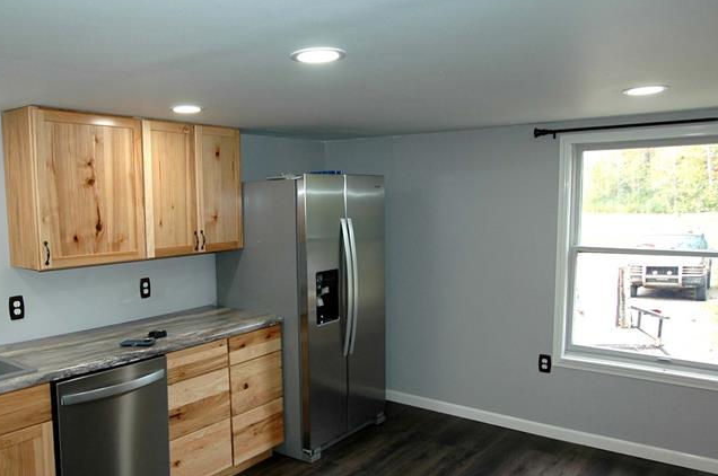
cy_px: 265
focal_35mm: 29
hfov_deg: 63.0
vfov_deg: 44.8
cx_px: 275
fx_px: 578
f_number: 3.5
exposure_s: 1/80
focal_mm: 12
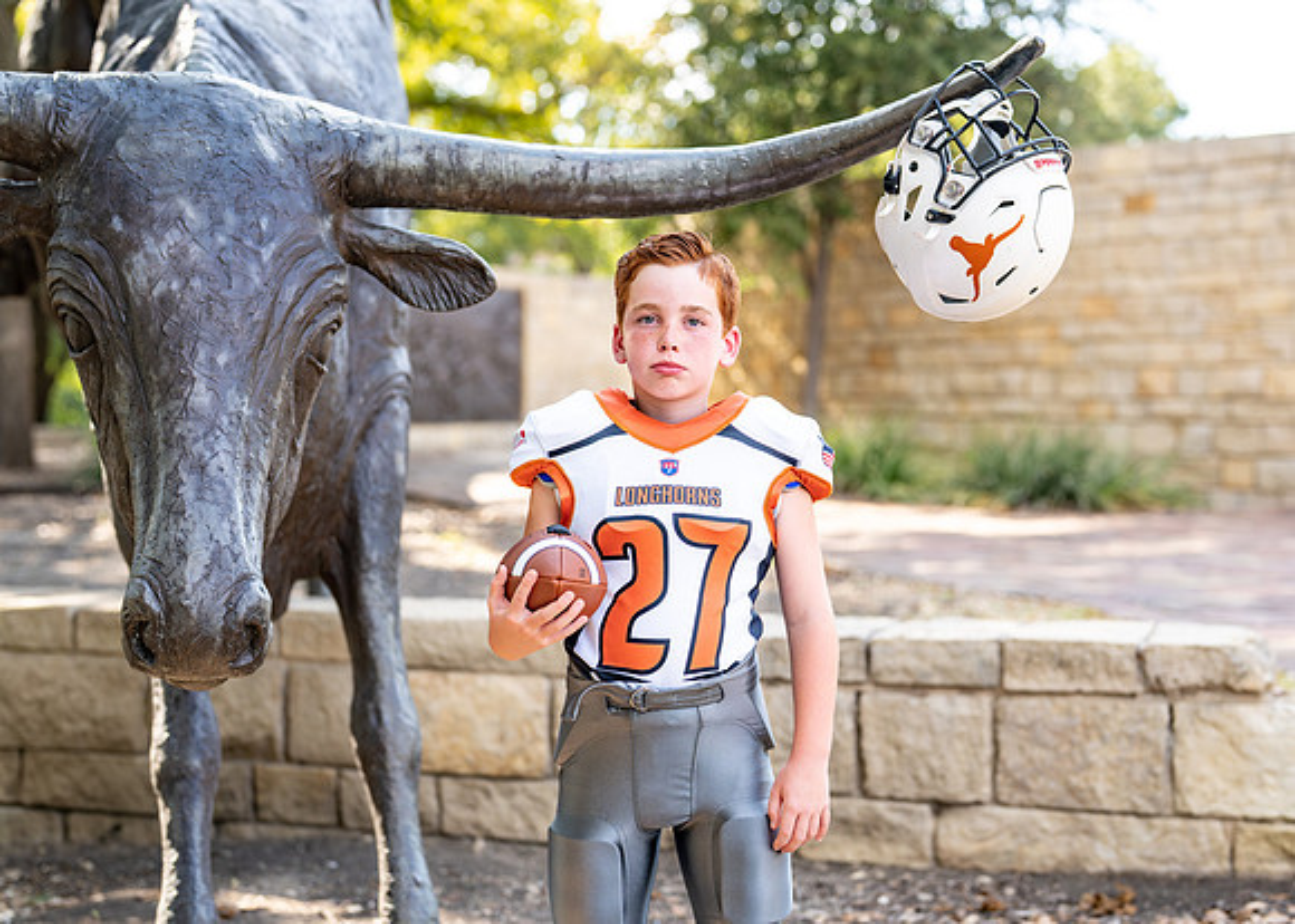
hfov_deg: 34.8
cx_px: 675
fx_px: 2065
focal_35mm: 56
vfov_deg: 25.2
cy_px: 473
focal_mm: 50
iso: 250
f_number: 2.2
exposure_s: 1/1000
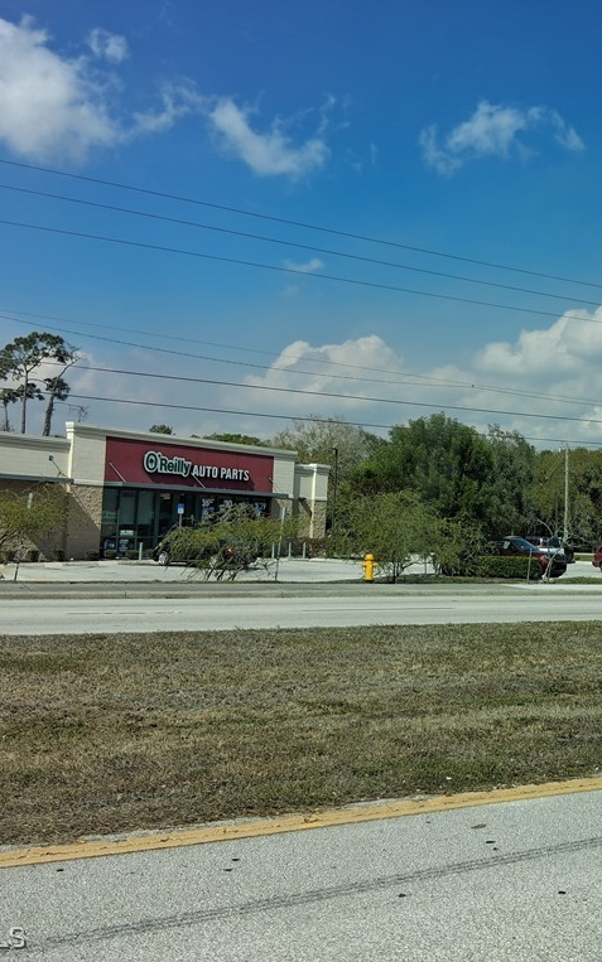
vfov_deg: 52.7
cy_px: 482
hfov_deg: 32.6
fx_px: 971
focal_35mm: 37
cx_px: 552
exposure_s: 1/120
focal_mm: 3.98
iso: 25
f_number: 1.8
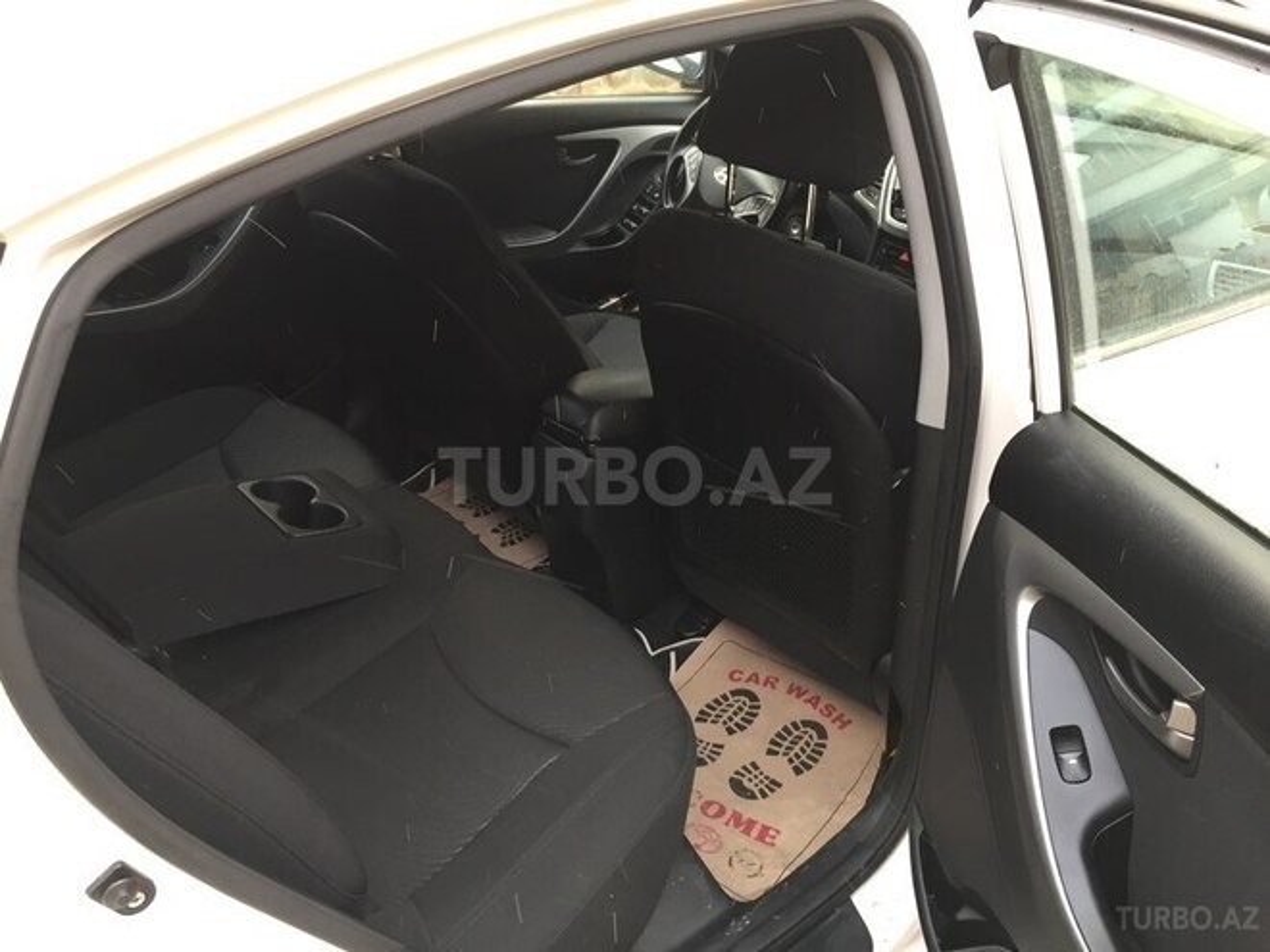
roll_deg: -2.3
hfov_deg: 61.7
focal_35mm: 29
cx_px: 635
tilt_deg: -31.1
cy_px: 476
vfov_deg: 48.2
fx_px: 1064
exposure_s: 1/33
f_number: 2.2
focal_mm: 4.15
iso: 100
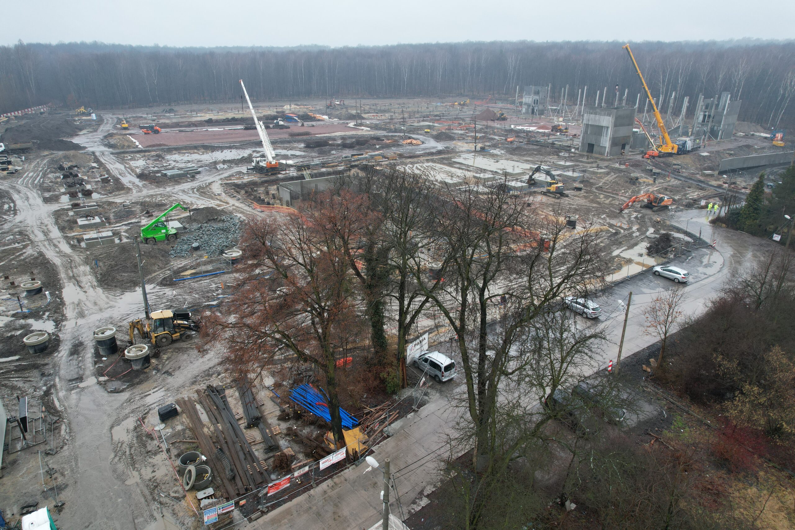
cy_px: 265
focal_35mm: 22
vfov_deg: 57.2
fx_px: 486
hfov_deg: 78.6
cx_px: 398
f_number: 2.8
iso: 130
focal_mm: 8.38
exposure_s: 1/50
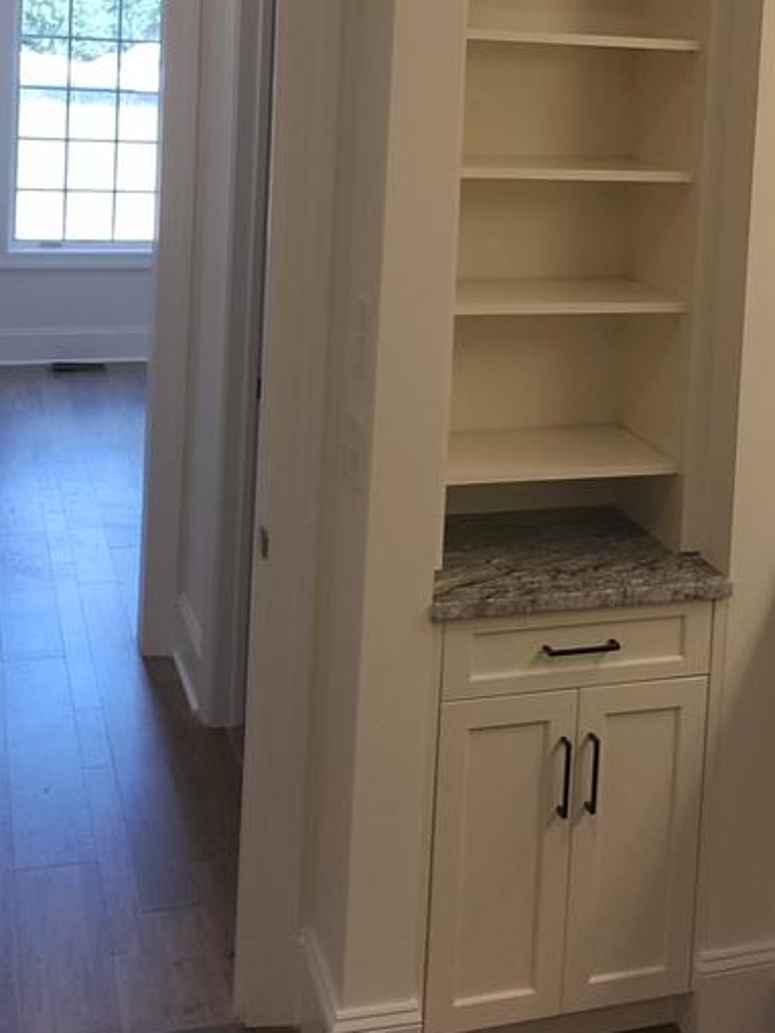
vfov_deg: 34.8
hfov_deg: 27.1
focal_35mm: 53
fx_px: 1581
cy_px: 177
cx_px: 590
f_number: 2.4
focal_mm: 3.17
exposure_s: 1/120
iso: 125
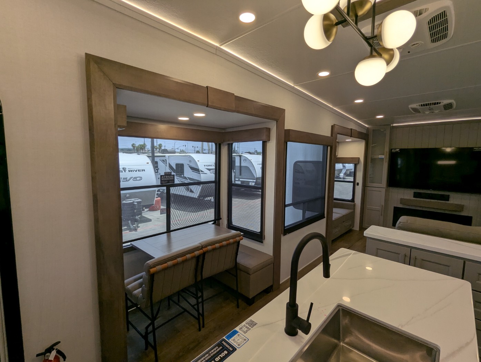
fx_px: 223
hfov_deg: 94.4
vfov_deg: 78.2
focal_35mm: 16
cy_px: 181
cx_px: 240
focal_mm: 2.35
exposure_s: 1/269
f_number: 2.2
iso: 59
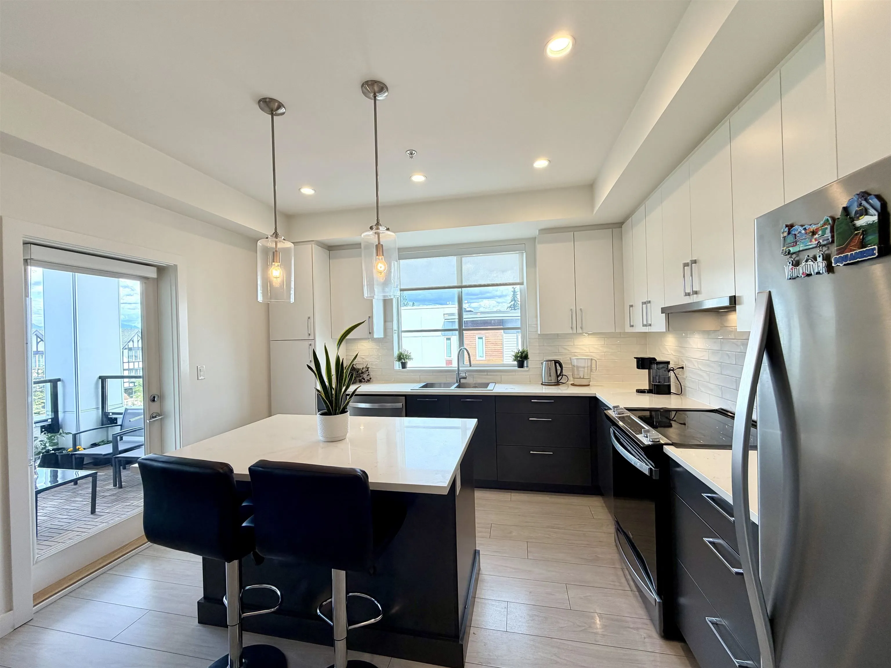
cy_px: 334
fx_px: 360
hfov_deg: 102.1
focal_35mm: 14
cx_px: 446
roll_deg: +1.7
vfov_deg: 85.7
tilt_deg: +0.4
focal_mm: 2.22
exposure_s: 1/120
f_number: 2.2
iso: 80
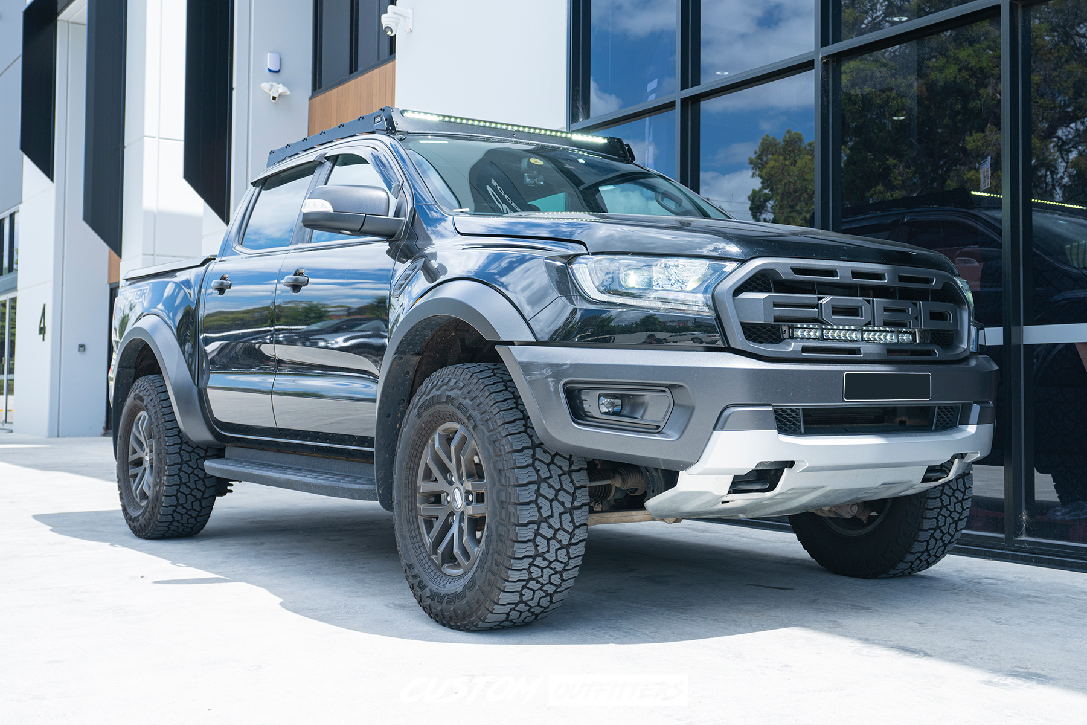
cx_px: 544
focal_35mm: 32
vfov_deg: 41.1
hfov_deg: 58.7
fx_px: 966
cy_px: 362
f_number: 5
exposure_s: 1/100
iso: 100
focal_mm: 32
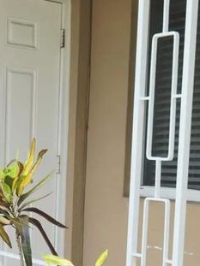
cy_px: 264
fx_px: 779
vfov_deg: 18.9
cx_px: 149
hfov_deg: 14.6
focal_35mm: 101
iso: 25
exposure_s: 1/336
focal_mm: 5.4
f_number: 1.8
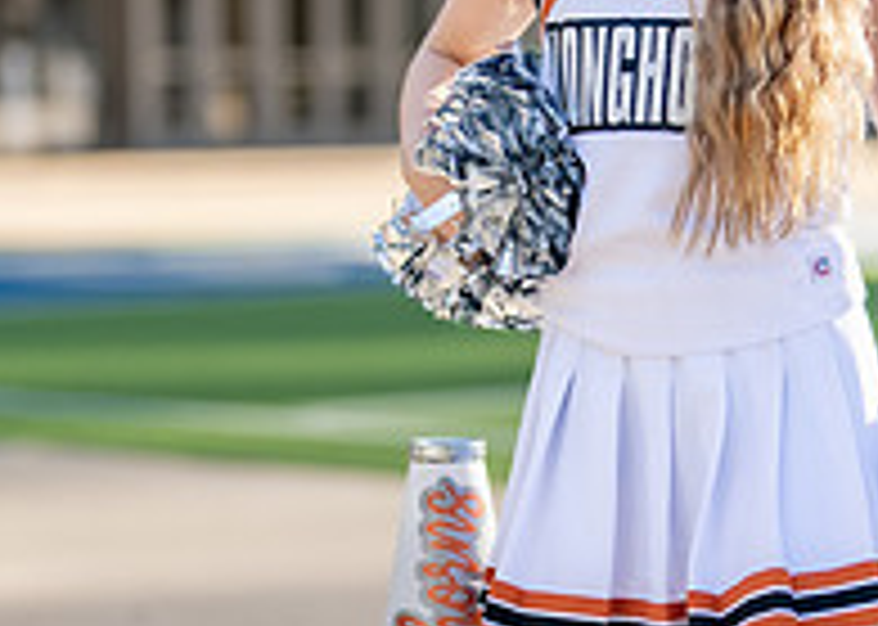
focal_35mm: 166
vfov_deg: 8.7
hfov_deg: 12.0
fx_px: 4136
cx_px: 750
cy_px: 362
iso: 100
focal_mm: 50
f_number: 1.2
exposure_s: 1/3200
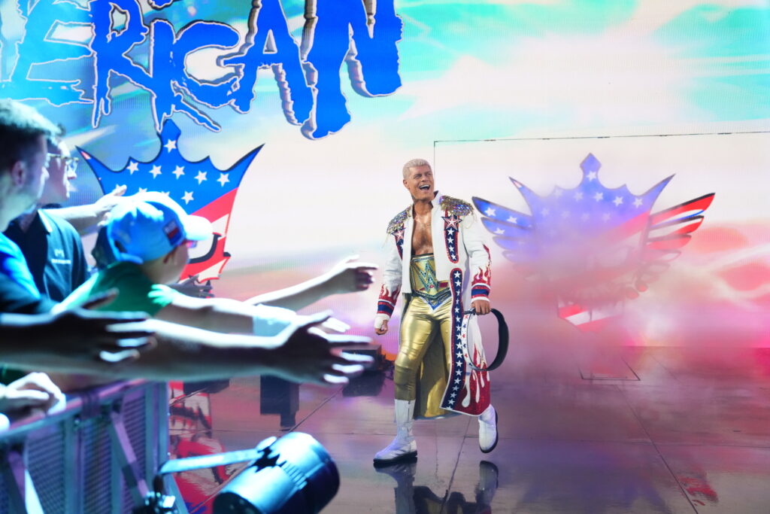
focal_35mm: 43
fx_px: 920
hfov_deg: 45.4
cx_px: 385
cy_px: 257
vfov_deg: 31.2
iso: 5000
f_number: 2.8
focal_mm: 43
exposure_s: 1/800
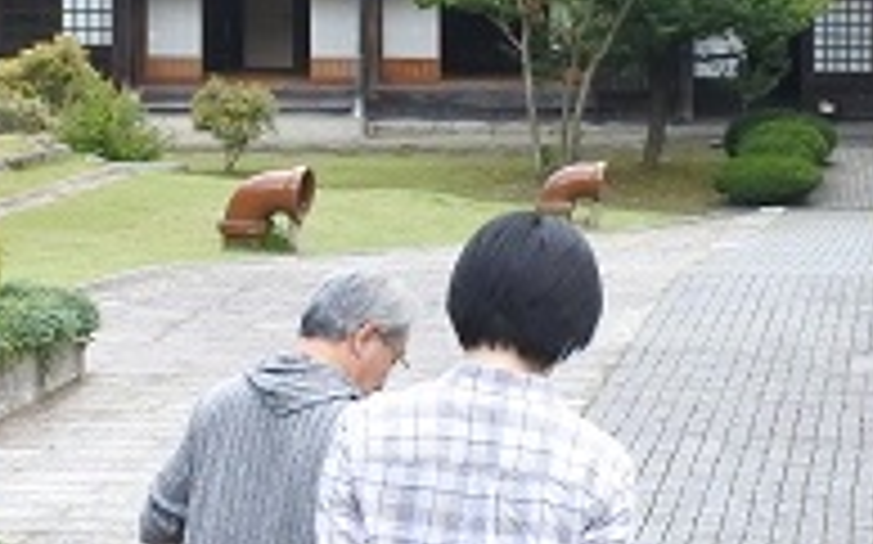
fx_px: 3377
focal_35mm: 142
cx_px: 382
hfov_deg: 14.7
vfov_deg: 9.2
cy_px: 103
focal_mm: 10
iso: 800
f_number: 4
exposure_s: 1/1250
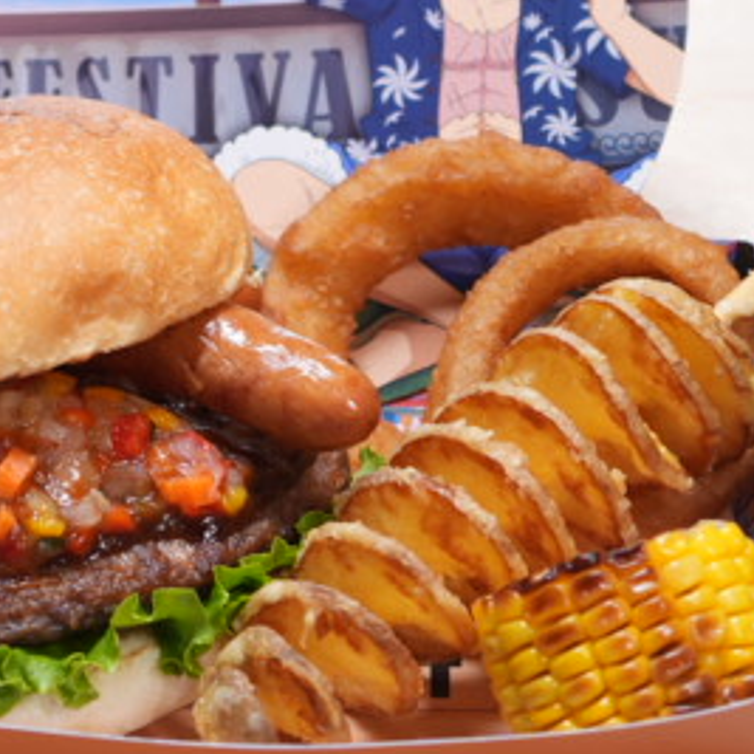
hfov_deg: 8.3
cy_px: 8
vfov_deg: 8.3
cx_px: 282
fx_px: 5200
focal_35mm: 211
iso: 100
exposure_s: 1/50
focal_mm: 41
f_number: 3.2
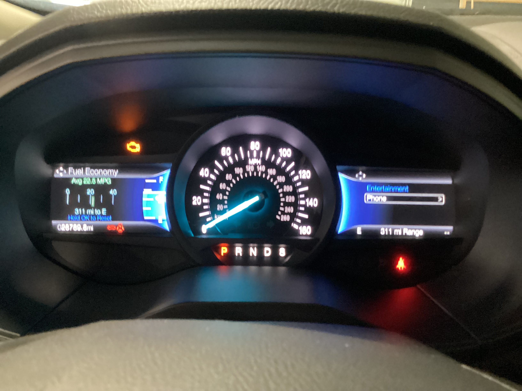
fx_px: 467
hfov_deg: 58.4
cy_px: 196
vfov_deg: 45.4
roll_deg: -2.2
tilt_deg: -25.6
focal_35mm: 31
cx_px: 261
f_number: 2.4
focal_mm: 3.3
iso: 640
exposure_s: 1/20
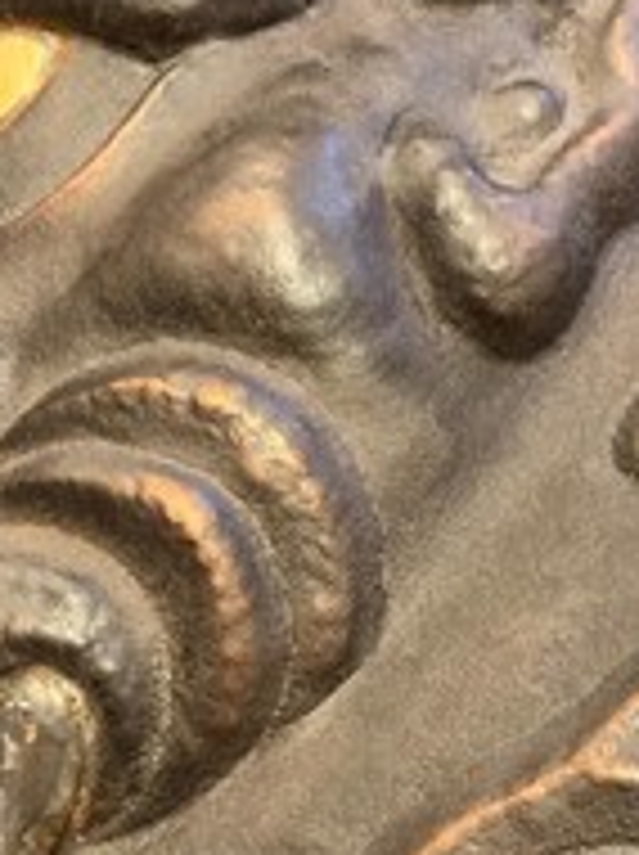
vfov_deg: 32.2
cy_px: 630
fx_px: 1455
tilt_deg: -50.1
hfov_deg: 24.8
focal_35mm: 59
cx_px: 351
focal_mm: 3.99
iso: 320
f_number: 1.8
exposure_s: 1/33
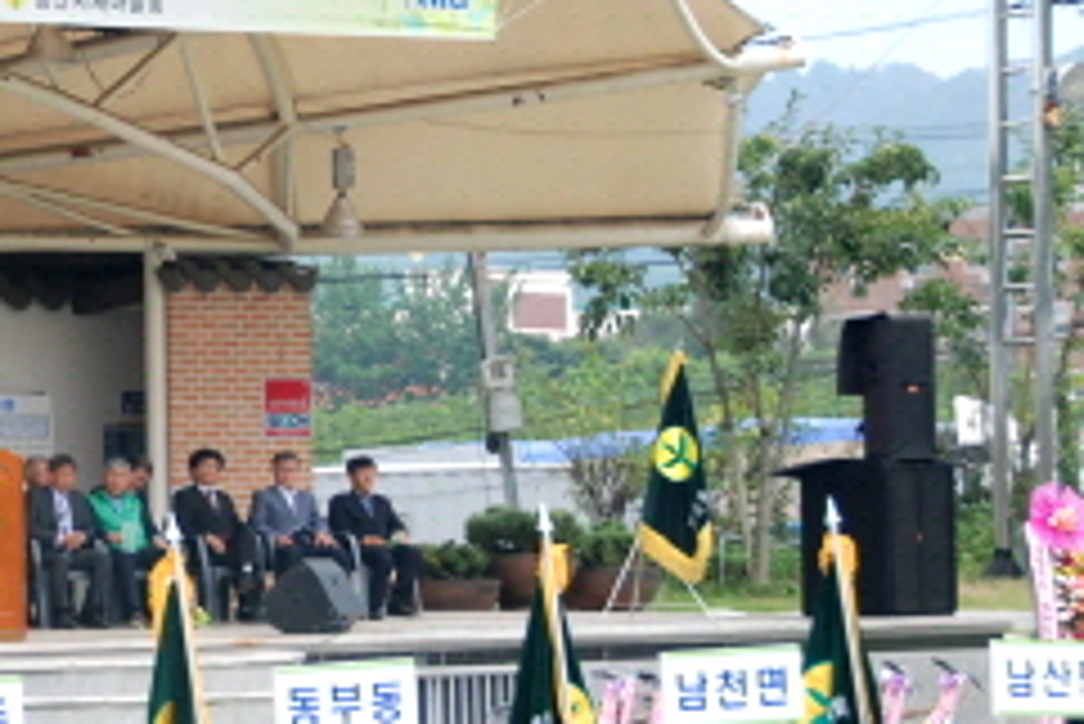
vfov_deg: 7.9
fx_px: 5242
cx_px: 40
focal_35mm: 174
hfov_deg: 11.7
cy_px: 477
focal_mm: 56
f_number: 7.1
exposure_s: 1/800
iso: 800
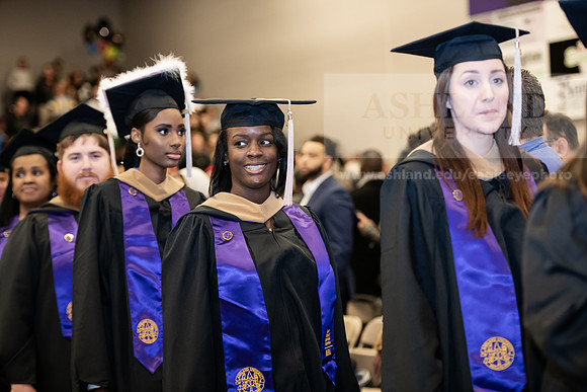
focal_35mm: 90
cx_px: 294
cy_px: 196
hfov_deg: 22.6
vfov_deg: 15.2
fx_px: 1468
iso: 2000
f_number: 3.2
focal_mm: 90
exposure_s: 1/200
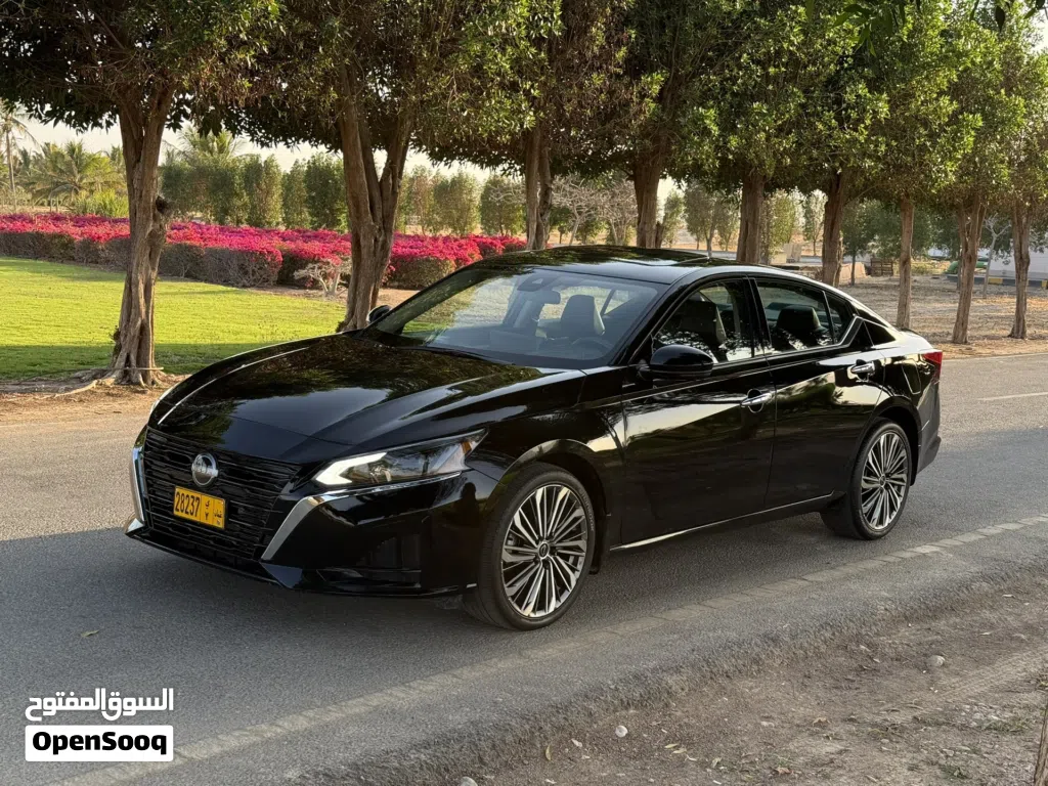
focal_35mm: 48
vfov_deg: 30.3
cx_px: 524
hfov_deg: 39.7
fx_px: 1453
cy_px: 393
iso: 100
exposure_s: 1/592
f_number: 1.78
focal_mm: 6.76
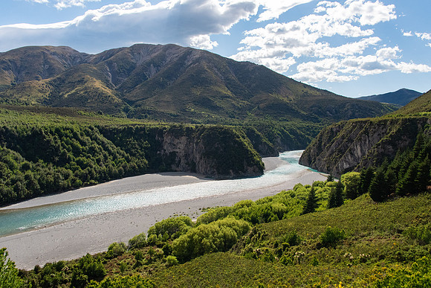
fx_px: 353
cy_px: 142
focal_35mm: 29
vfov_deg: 44.3
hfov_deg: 62.8
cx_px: 218
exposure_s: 1/3200
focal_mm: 28
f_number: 6.3
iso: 2000
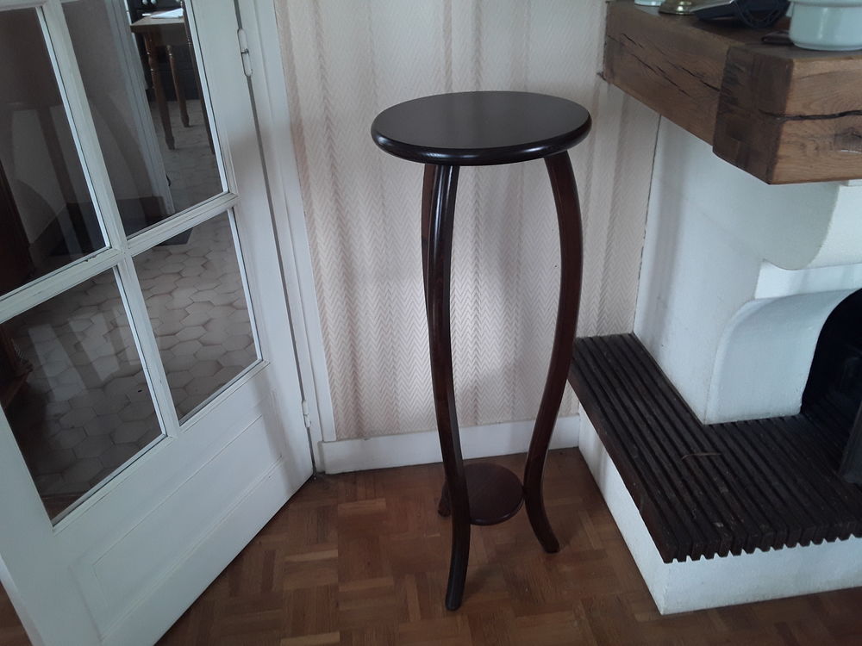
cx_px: 431
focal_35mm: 27
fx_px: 672
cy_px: 323
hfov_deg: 65.3
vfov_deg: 51.4
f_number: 1.9
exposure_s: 1/33
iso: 50
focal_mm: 2.91
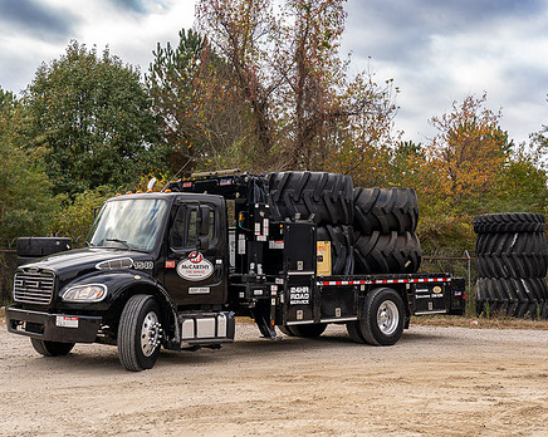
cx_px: 259
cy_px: 203
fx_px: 729
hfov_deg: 41.2
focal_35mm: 45
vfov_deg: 33.4
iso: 100
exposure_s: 1/80
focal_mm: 36
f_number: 5.6
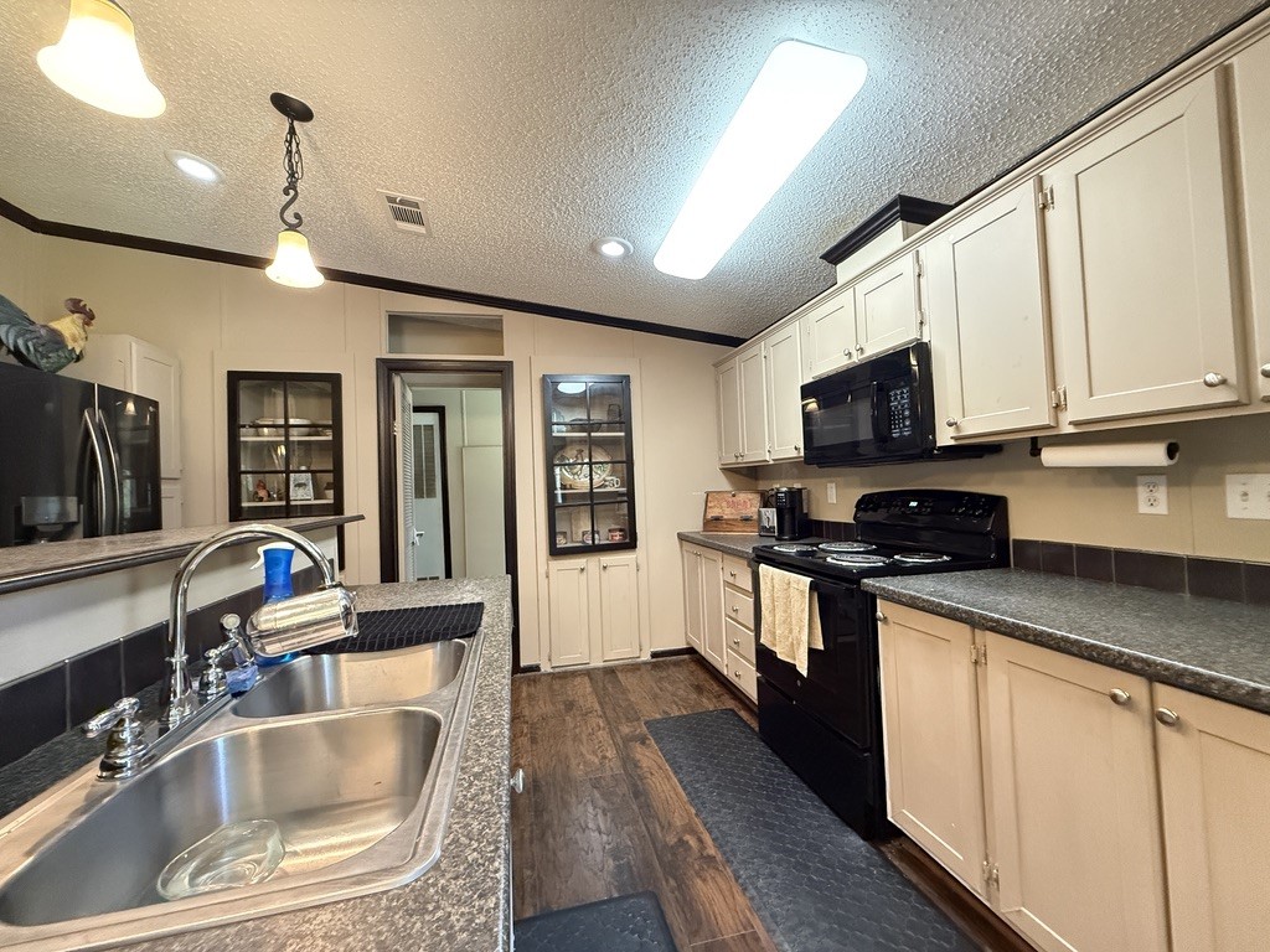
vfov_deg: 85.7
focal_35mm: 14
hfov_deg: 102.1
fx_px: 514
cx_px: 635
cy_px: 476
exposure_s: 1/60
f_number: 2.2
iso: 1000
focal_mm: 2.22
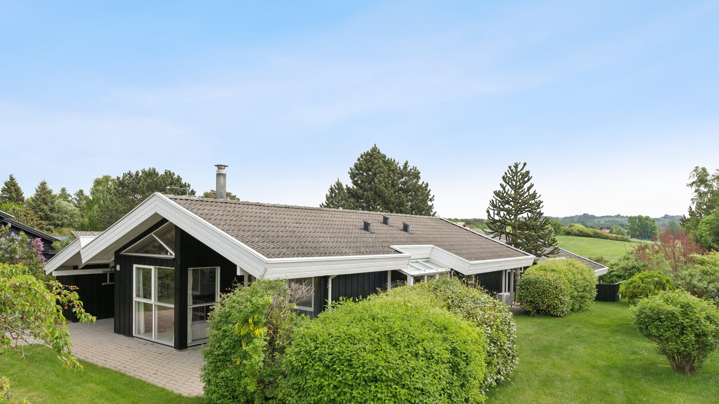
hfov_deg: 78.7
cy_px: 249
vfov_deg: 49.1
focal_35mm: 23
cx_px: 354
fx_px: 439
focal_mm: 21
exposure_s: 1/640
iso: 160
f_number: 7.1
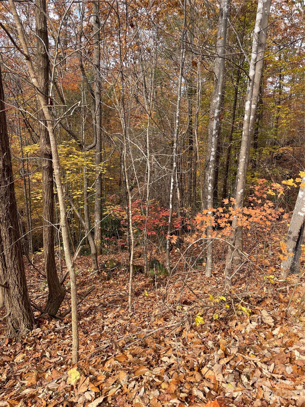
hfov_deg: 53.1
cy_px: 204
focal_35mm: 26
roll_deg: -3.8
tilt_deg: -17.6
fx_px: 305
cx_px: 152
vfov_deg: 67.3
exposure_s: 1/643
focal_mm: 4.2
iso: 32
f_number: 1.6
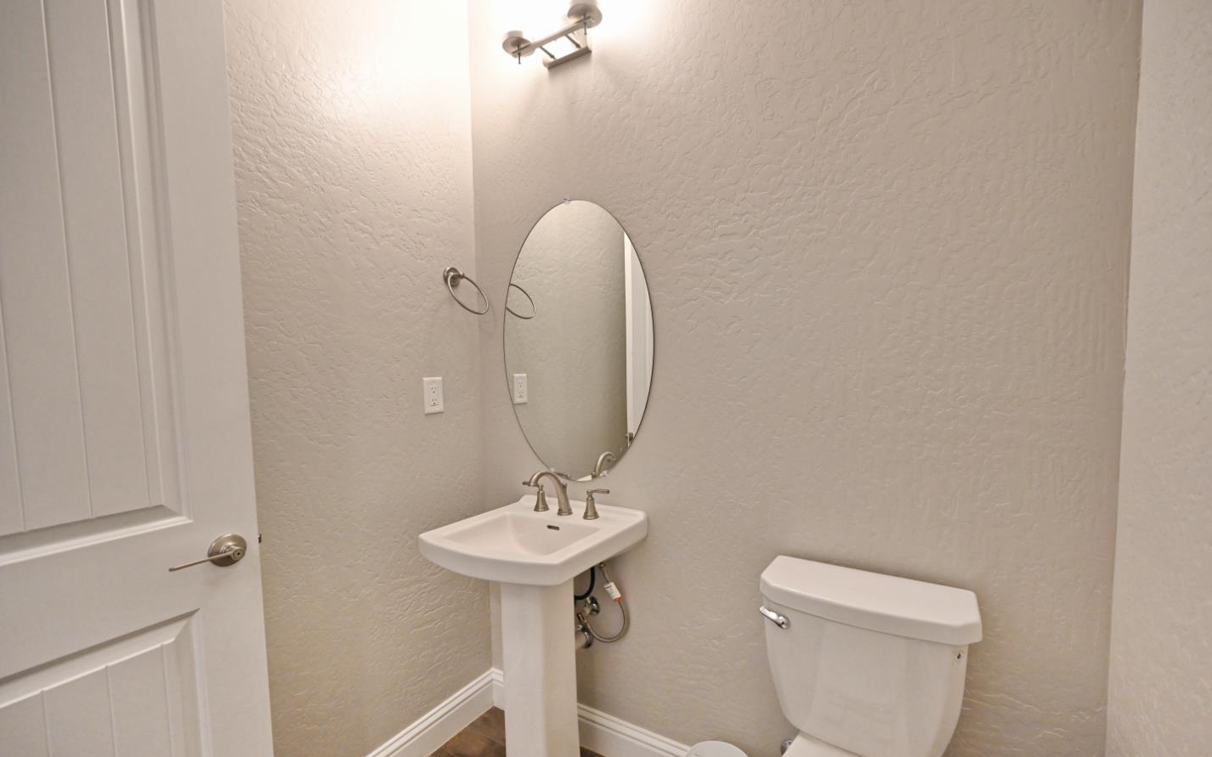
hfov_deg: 101.4
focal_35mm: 15
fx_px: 495
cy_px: 398
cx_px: 630
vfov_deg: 74.7
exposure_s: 1/125
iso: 2500
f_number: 4
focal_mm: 14
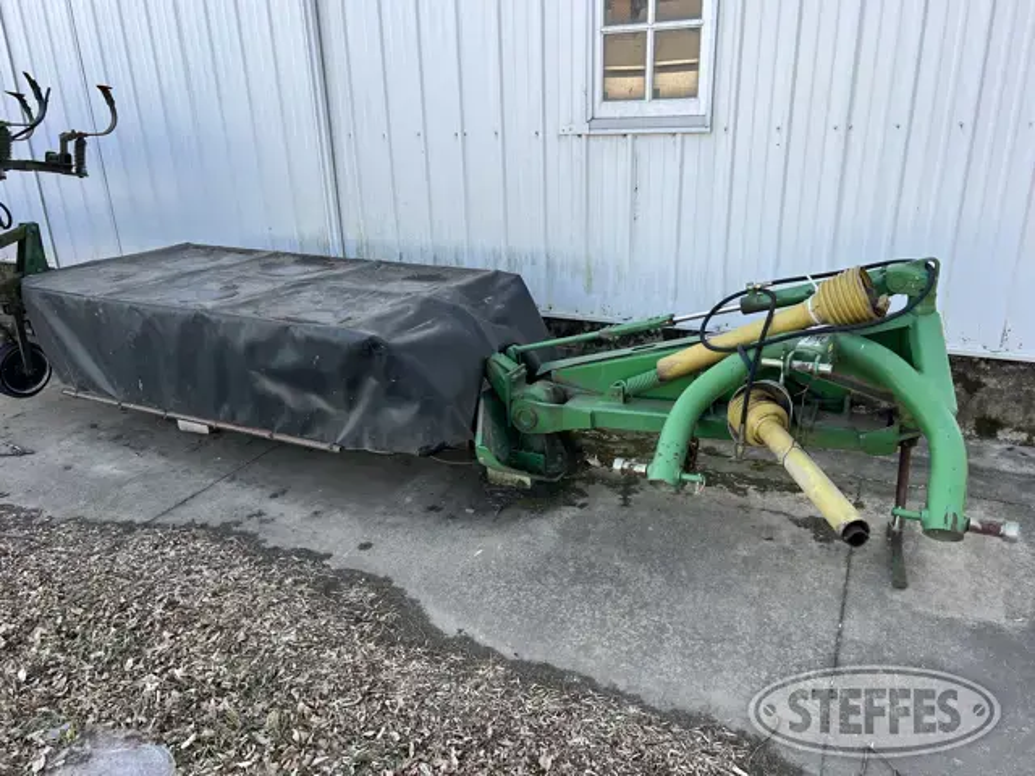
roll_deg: +2.0
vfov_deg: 53.1
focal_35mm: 26
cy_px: 388
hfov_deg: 67.3
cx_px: 518
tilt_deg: -20.4
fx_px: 777
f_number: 1.5
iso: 50
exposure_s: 1/611
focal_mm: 5.7
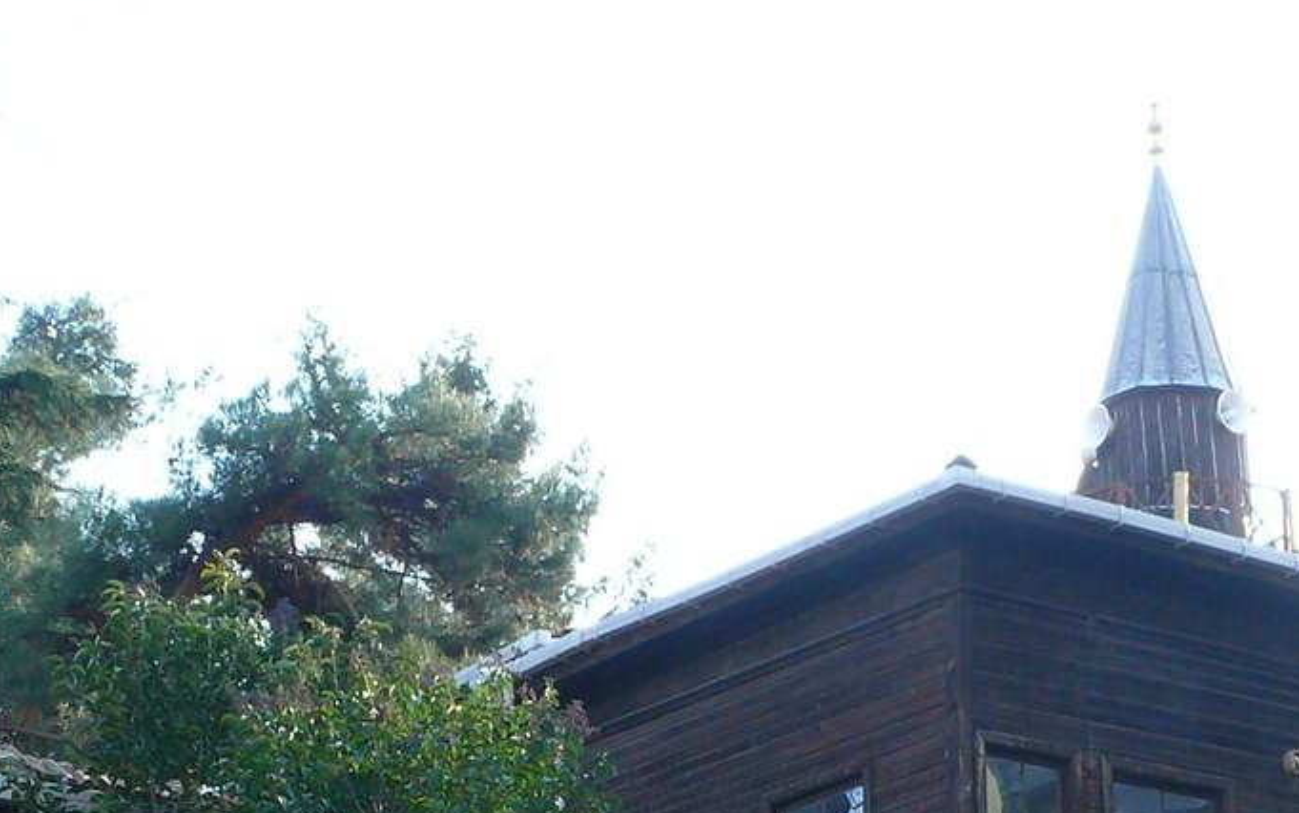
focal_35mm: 98
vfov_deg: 12.9
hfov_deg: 21.2
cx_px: 752
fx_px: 3470
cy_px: 1074
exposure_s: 1/40
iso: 100
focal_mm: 7.4
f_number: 6.3
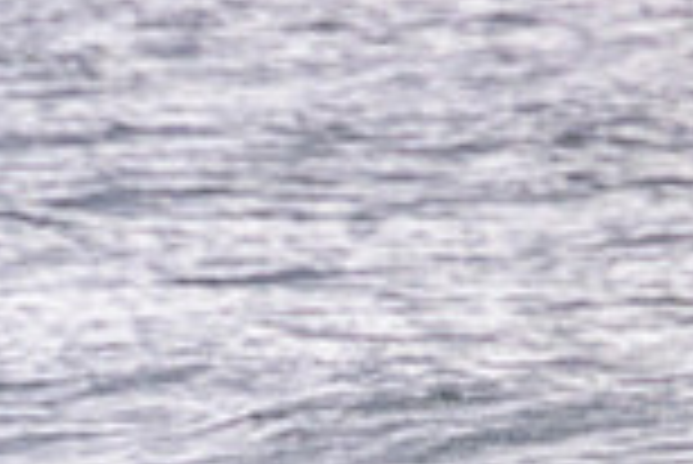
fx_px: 58034
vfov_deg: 0.5
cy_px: 854
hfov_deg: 0.7
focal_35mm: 3012
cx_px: -324
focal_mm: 800
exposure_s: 1/2000
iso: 2800
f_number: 11
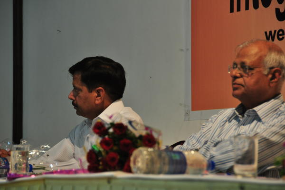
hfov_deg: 10.6
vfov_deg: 7.0
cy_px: 95
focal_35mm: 195
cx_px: 142
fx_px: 1542
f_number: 5.6
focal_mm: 130
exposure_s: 1/60
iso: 800
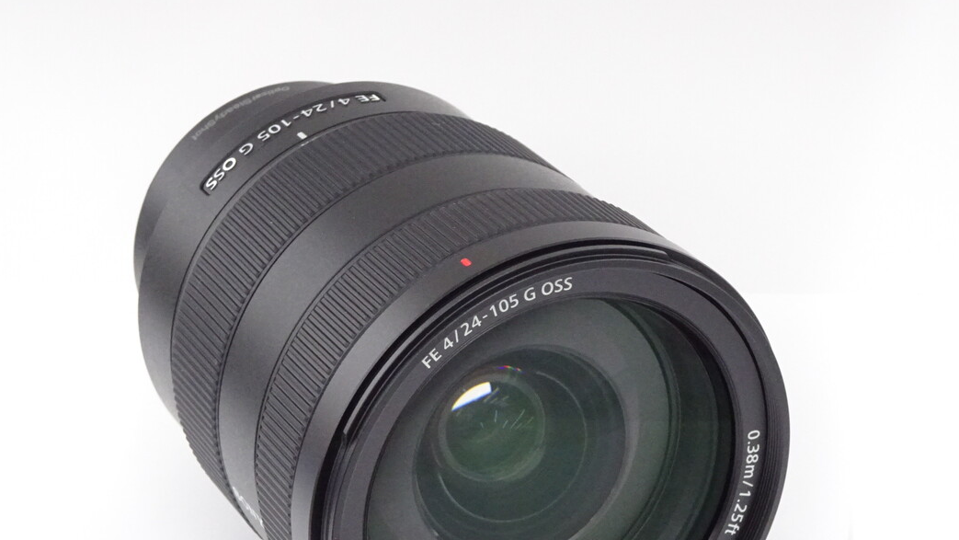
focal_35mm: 94
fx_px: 2391
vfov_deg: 12.9
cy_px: 358
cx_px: 467
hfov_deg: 22.7
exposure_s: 1/80
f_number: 5
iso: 800
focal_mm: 12.87
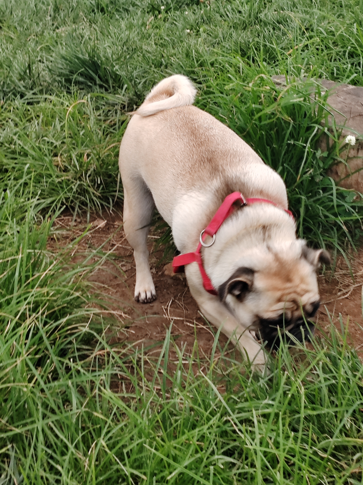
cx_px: 182
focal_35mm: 80
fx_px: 1119
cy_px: 242
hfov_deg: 18.4
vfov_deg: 24.4
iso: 320
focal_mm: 6.14
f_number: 1.8
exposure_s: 1/100
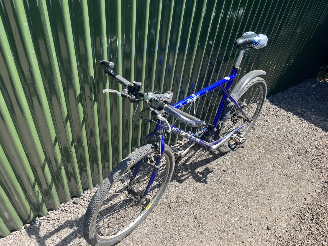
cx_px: 164
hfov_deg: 67.3
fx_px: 246
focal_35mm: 26
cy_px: 123
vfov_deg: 53.1
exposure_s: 1/975
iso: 50
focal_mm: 5.1
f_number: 1.6
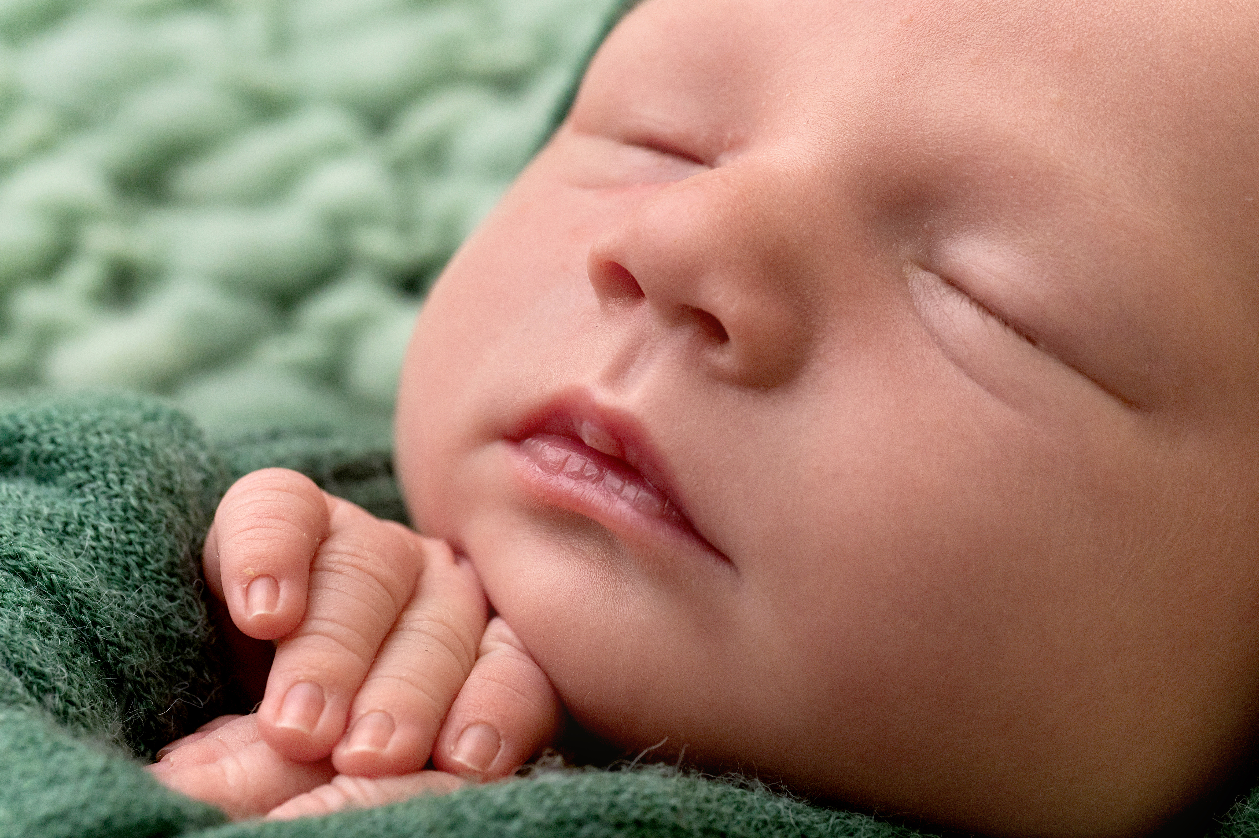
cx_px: 630
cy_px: 419
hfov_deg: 19.5
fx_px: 3670
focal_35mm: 105
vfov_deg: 13.0
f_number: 9
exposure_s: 1/250
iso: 2500
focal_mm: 105
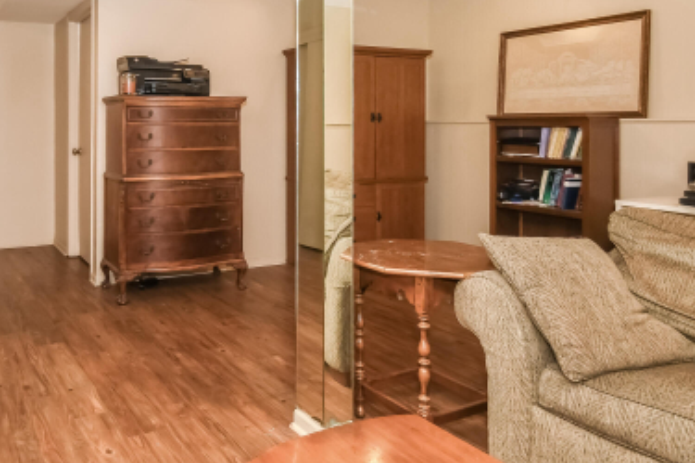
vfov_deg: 42.4
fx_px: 579
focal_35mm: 30
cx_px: 224
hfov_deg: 60.3
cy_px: 120
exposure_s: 1/80
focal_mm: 10
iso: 400
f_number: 8
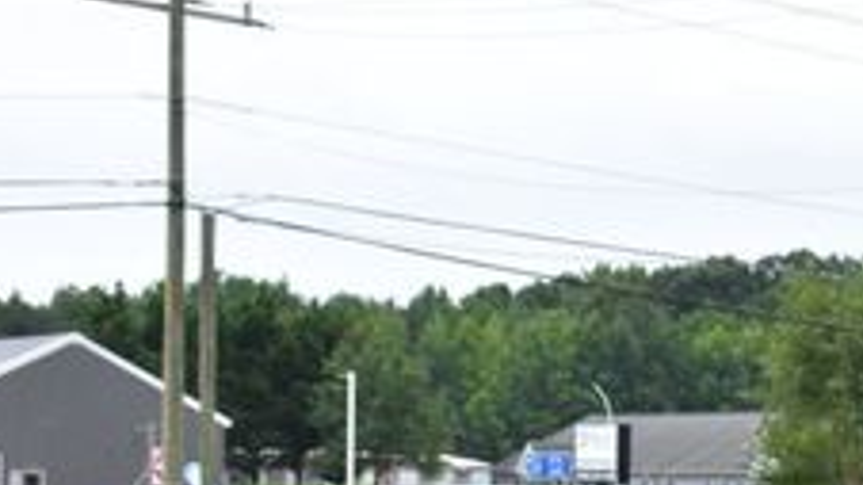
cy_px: 664
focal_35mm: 151
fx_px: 3455
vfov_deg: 7.9
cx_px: 1199
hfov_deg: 13.6
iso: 400
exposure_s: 1/250
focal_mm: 34
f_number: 10
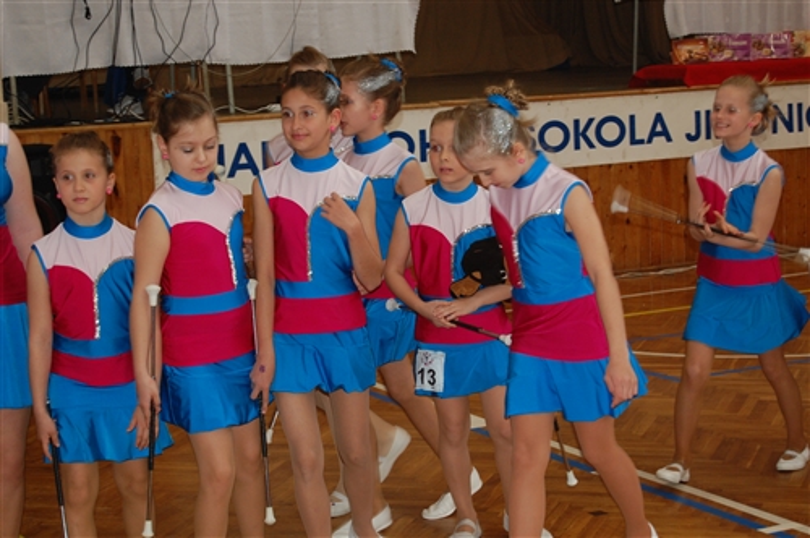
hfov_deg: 24.6
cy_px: 269
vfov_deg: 16.5
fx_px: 1854
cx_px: 405
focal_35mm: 82
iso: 560
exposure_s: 1/60
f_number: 5.6
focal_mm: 55
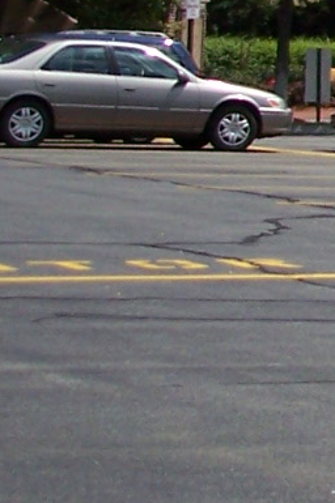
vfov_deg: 9.0
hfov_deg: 5.5
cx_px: 1316
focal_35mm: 216
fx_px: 3020
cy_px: -455
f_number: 4
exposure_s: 1/1000
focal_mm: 8
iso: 100
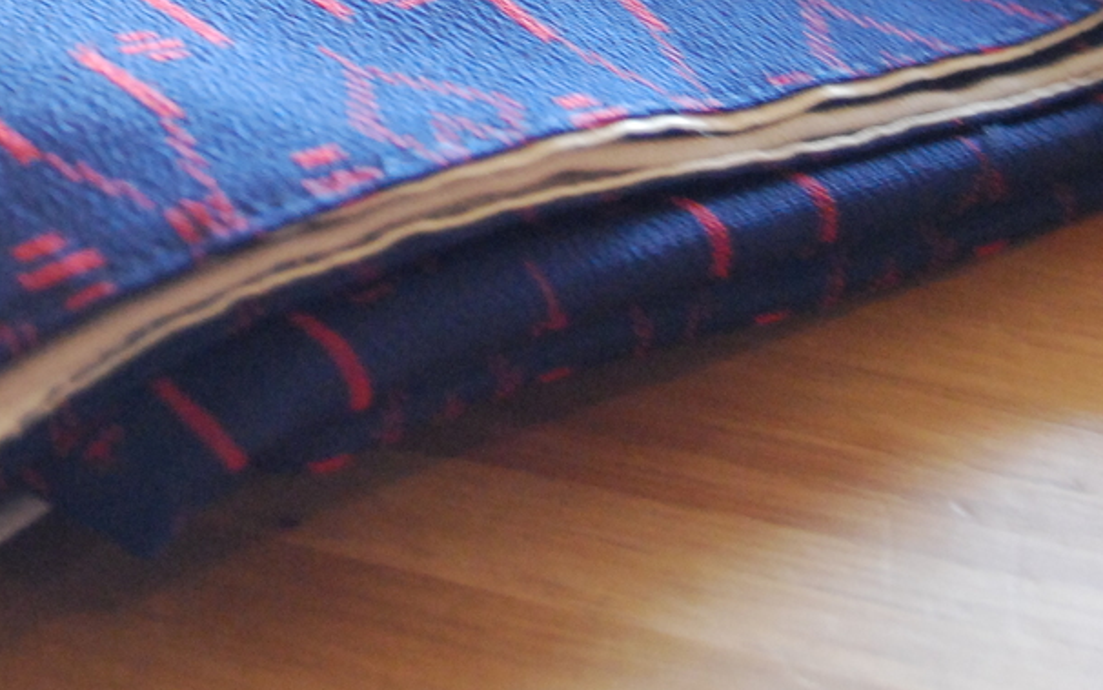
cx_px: -133
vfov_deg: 9.1
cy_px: -167
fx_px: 4250
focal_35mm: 141
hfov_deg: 14.4
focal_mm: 35
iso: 1600
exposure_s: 1/20
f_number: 4.8
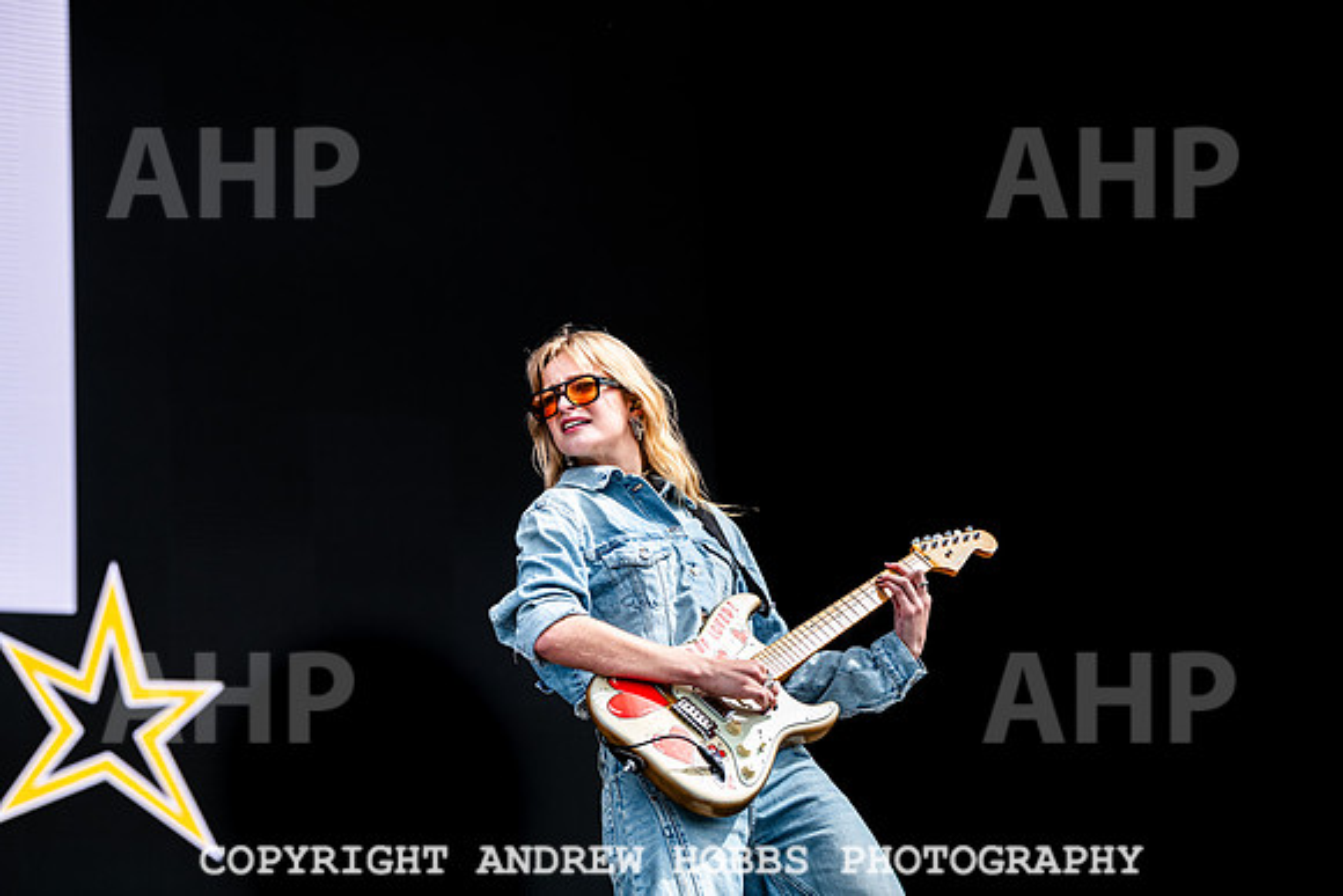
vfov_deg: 12.2
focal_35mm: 112
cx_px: 672
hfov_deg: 18.3
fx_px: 4179
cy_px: 448
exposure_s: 1/2000
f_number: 4.5
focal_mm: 112
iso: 400
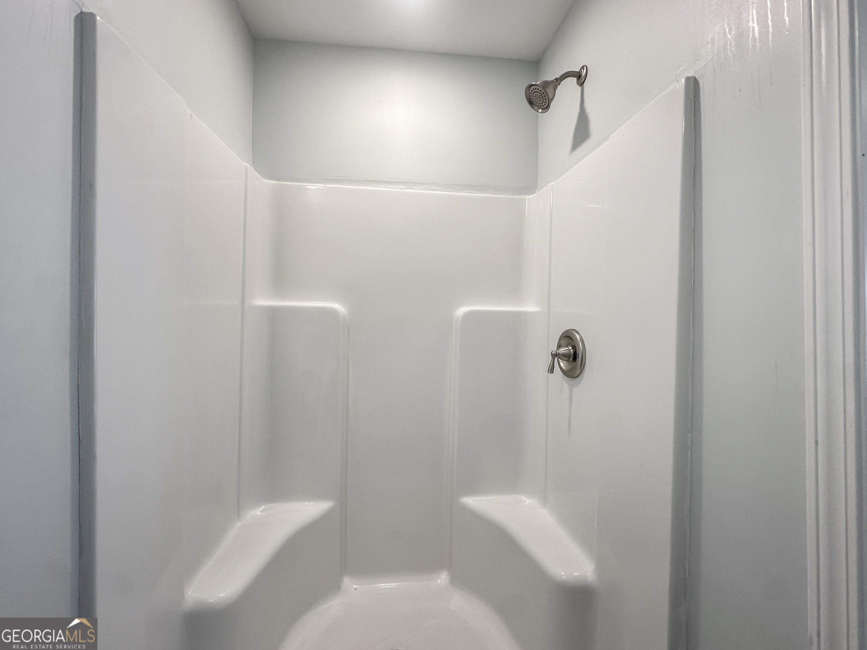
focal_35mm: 14
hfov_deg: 102.1
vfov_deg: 85.7
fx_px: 351
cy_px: 325
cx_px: 434
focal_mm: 2.22
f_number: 2.2
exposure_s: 1/120
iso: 125
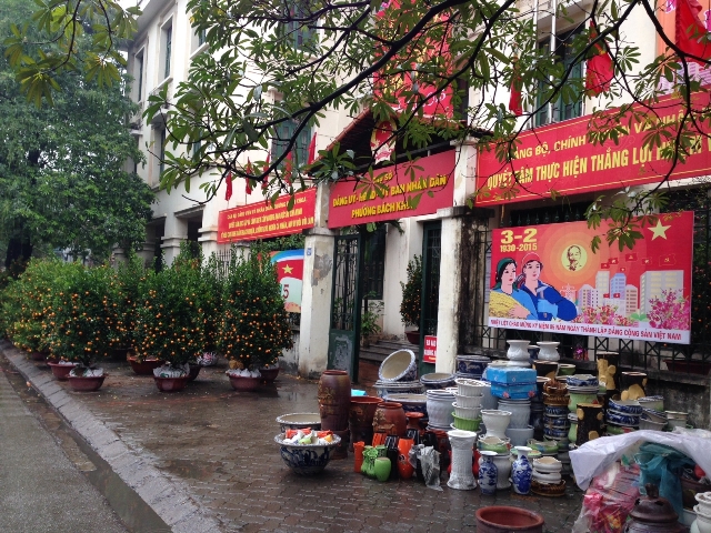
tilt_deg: +1.8
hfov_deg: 55.4
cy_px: 266
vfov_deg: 42.9
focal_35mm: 33
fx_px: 678
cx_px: 356
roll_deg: -3.8
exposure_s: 1/120
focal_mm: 4.12
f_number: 2.4
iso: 50
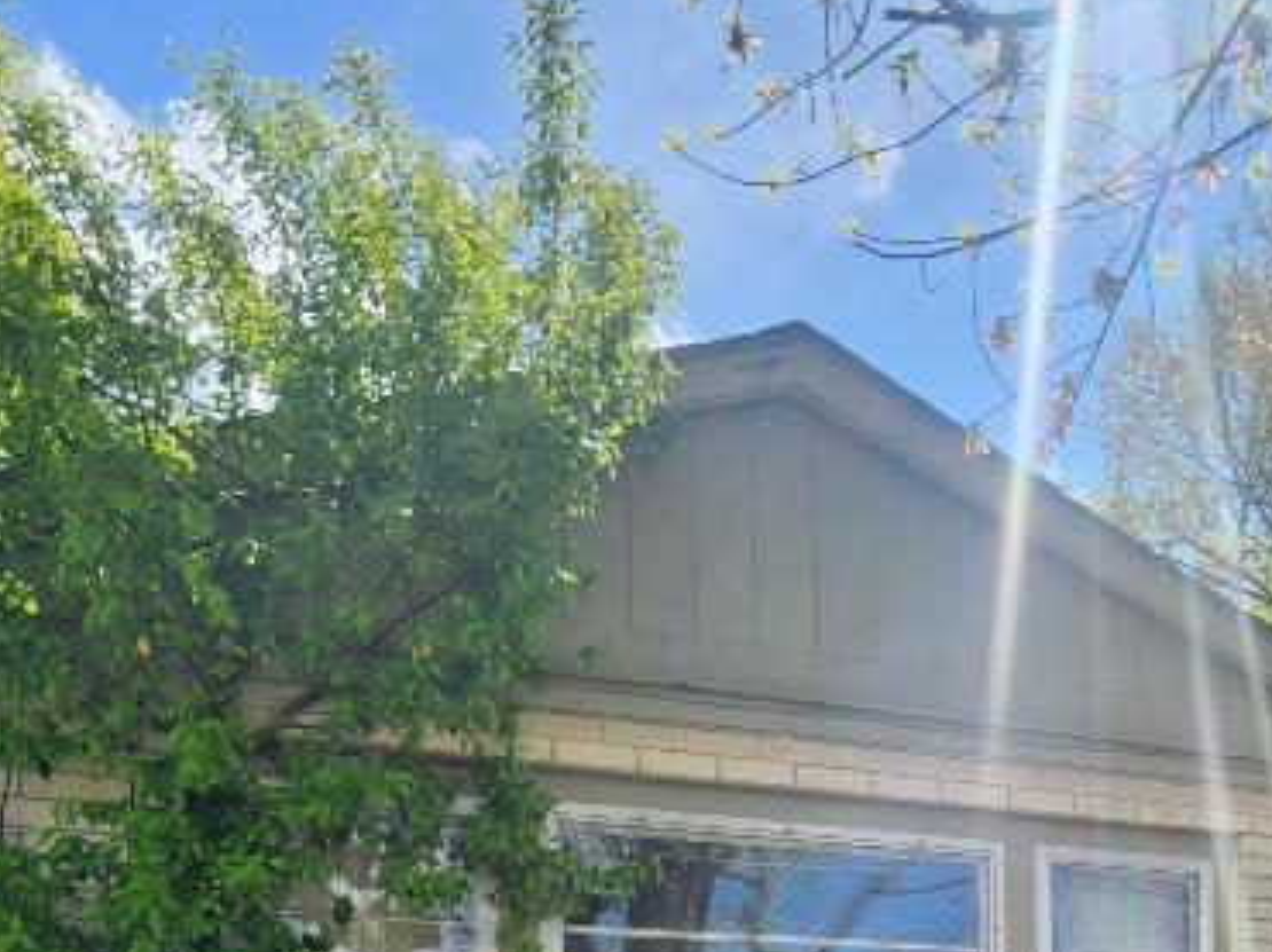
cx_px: 908
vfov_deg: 32.7
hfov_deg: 49.9
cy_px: 1141
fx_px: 1322
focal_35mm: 36
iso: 50
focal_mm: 2.2
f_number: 2.2
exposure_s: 1/1318
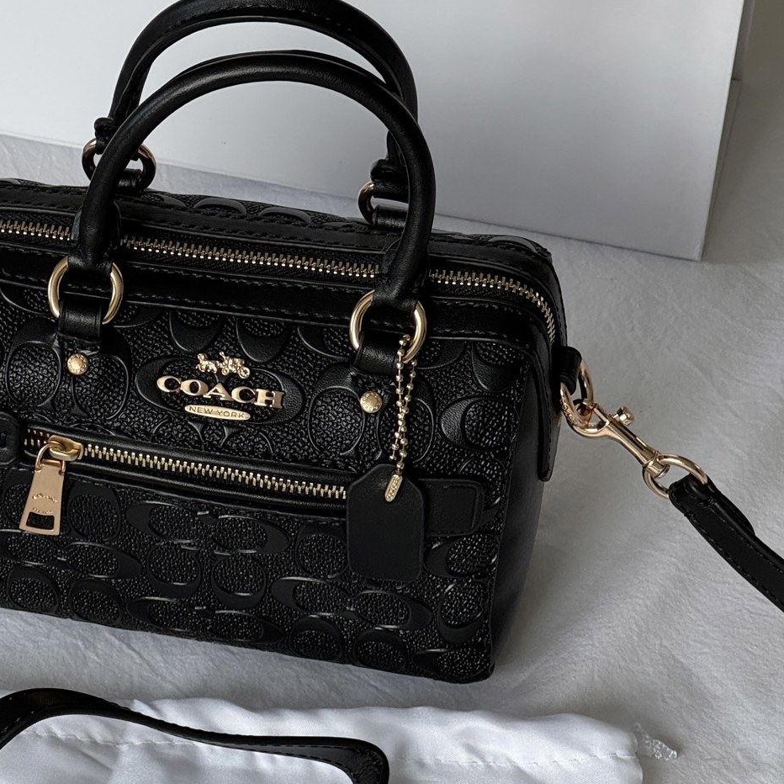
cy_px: 374
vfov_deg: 12.0
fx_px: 3741
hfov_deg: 11.9
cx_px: 236
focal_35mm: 146
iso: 80
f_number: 2.8
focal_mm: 9
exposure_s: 1/99
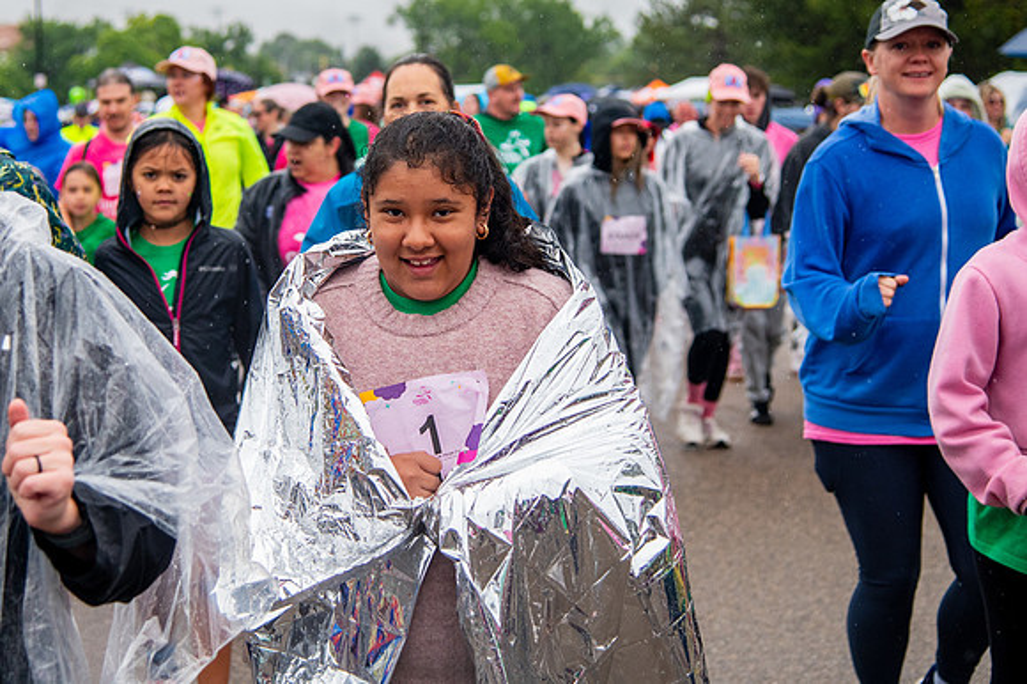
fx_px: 2127
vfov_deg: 18.2
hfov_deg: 27.1
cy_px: 220
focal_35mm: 75
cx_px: 391
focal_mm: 55
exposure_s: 1/1600
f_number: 4
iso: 1600
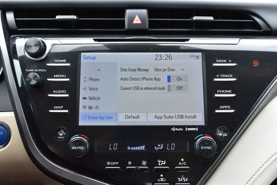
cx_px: 138
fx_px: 300
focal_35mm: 39
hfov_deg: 49.6
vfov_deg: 34.2
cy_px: 92
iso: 400
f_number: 8
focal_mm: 26
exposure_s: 1/80
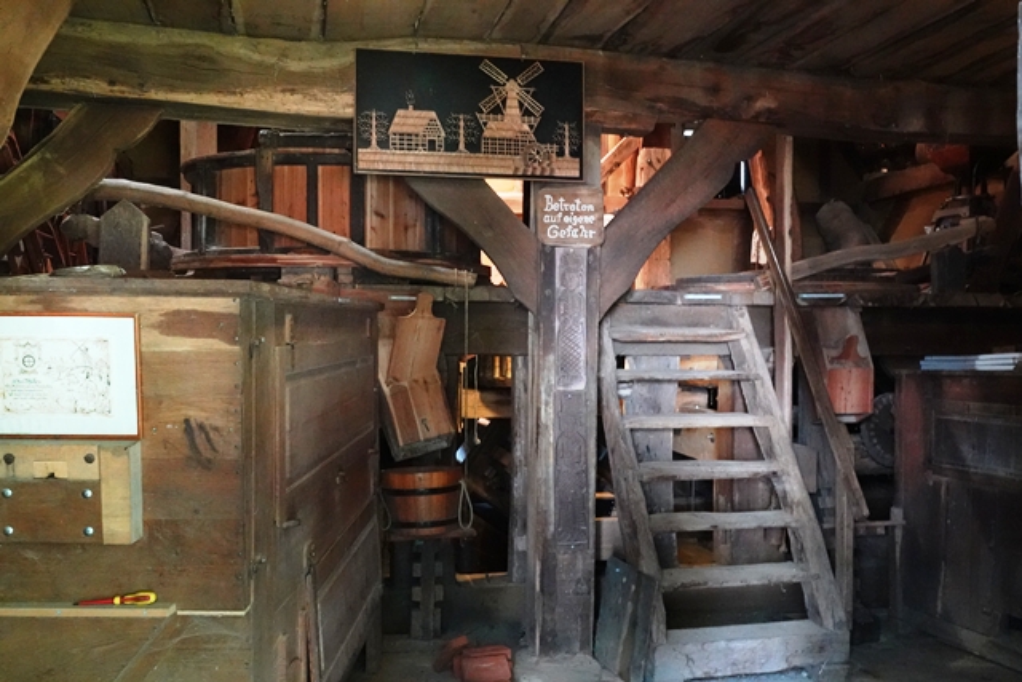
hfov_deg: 57.2
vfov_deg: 40.0
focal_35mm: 33
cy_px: 341
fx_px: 937
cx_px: 511
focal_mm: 12.04
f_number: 7.1
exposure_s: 1/15
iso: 3200
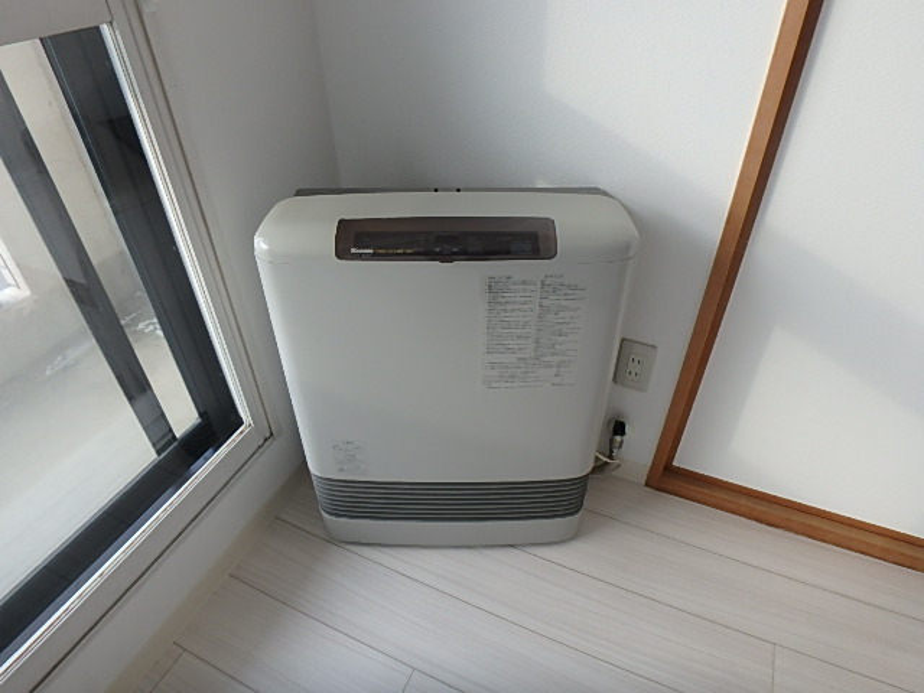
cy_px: 346
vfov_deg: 63.4
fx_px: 561
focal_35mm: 21
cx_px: 462
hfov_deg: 79.0
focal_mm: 3.7
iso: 160
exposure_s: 1/60
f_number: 3.5
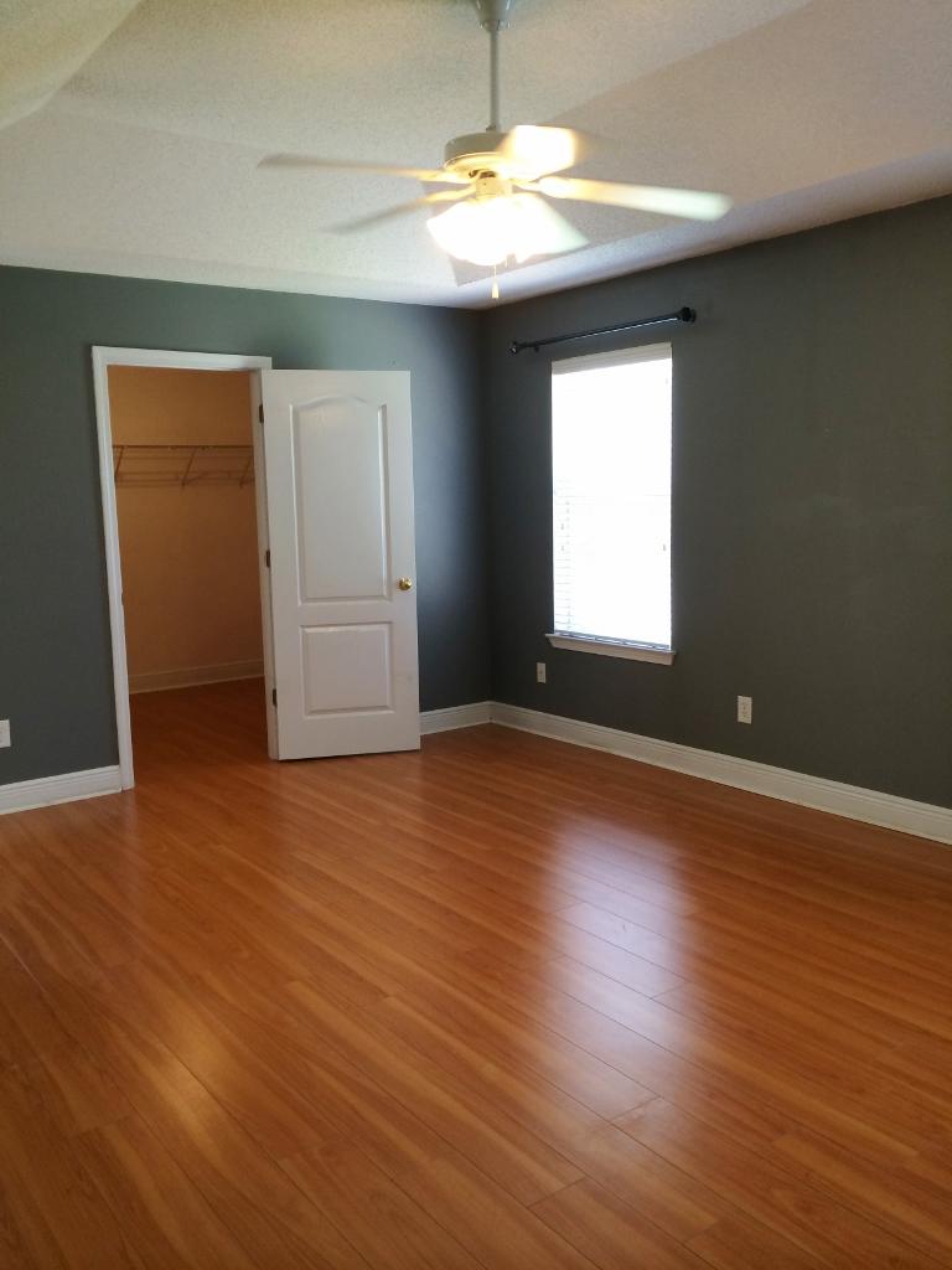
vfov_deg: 60.0
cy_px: 635
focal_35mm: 30
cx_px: 476
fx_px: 1100
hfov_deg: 46.8
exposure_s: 1/30
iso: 80
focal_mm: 4.12
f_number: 2.2
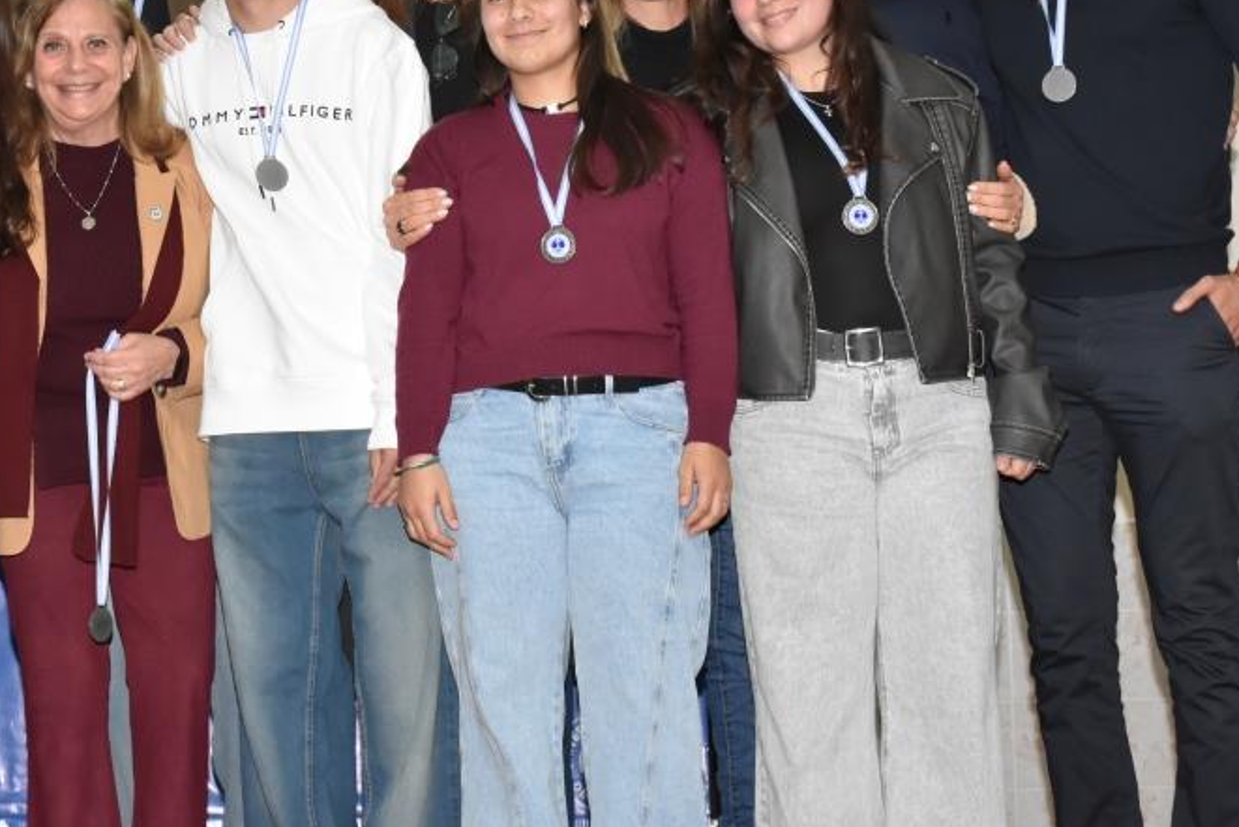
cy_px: 226
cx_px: 337
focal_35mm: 93
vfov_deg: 14.7
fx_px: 3201
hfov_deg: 21.7
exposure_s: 1/60
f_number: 8
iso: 1600
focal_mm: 40
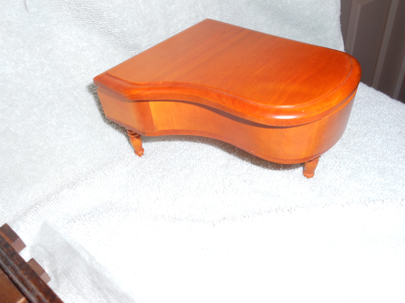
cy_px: 152
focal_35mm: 32
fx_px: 374
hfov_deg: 56.8
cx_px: 202
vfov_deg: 44.2
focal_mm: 5.8
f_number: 3.5
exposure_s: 1/25
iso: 80
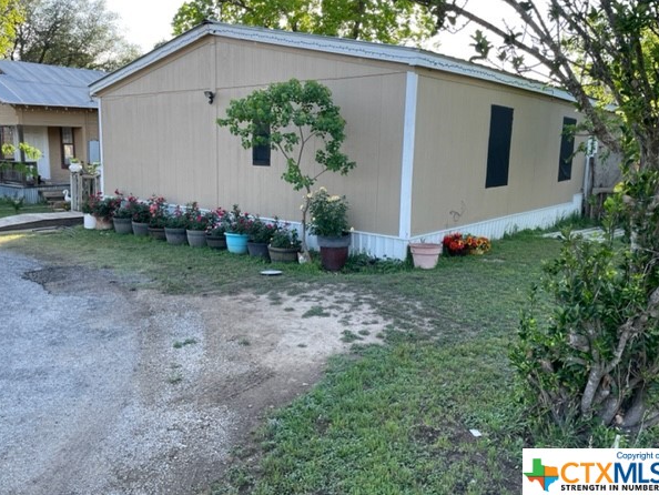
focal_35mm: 28
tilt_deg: -8.3
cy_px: 230
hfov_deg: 63.4
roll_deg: -0.6
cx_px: 310
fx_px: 533
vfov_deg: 49.7
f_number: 1.6
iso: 32
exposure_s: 1/461
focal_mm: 4.2
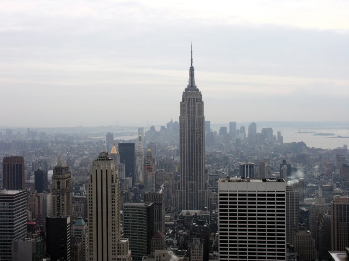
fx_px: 544
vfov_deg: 27.0
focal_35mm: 54
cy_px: 130
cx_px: 174
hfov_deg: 35.5
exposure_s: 1/221
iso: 71
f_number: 7
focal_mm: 13.8
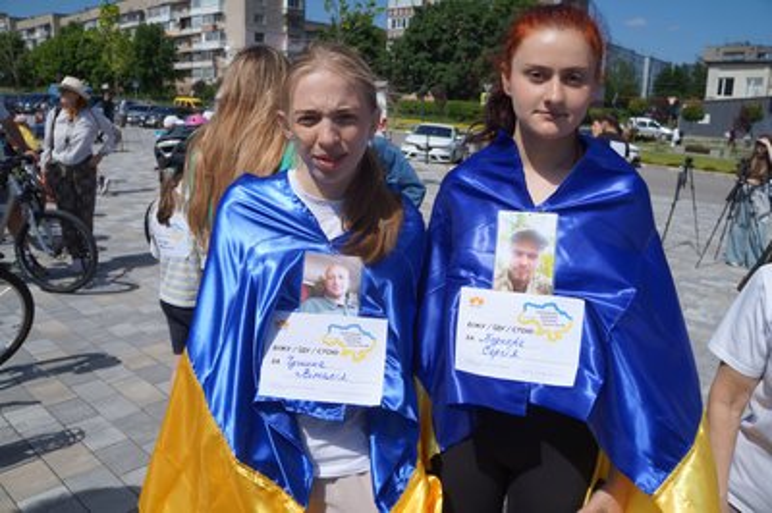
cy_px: 256
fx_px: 579
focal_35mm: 27
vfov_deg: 47.9
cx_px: 386
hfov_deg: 67.4
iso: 200
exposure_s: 1/2500
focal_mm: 18
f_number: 5.6
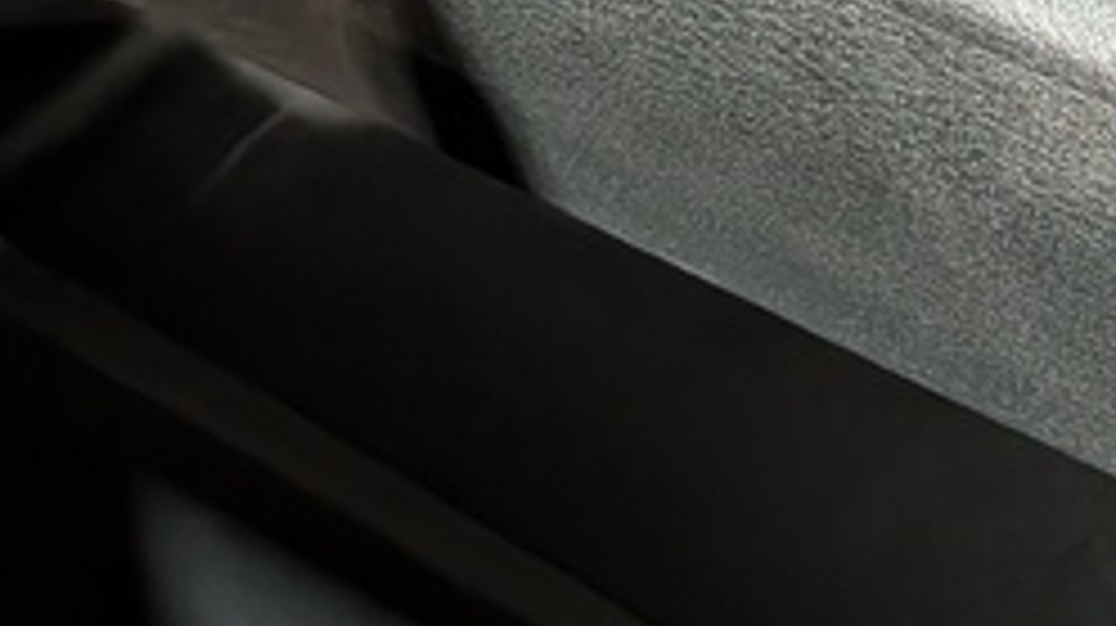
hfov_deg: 19.0
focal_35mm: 108
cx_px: 1256
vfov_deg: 9.9
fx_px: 3193
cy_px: -824
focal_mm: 4.53
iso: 115
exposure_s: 1/60
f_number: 1.7
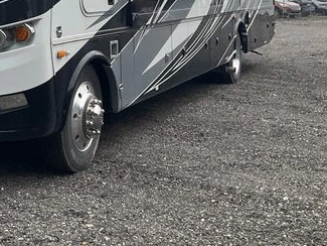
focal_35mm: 67
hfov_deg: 27.4
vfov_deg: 21.1
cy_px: -5
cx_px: 2
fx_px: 633
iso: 25
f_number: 1.8
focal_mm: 3
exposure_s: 1/1490
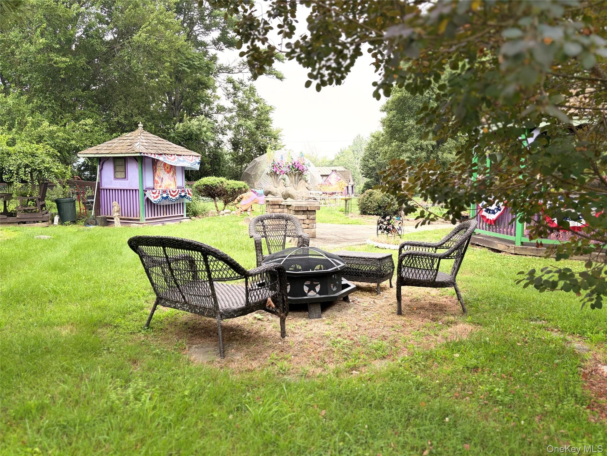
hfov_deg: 67.3
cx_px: 304
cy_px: 228
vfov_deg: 53.1
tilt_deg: -5.9
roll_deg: +1.1
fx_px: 456
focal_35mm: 26
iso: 100
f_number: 1.6
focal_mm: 5.96
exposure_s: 1/121
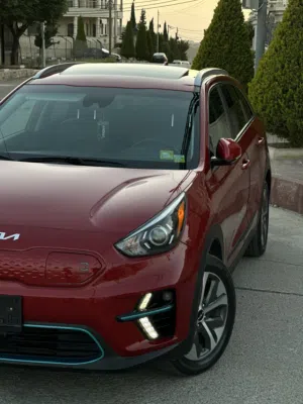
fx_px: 899
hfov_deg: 19.1
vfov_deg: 25.3
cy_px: 202
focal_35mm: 77
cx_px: 152
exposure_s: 1/115
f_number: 2.8
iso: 160
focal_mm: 9
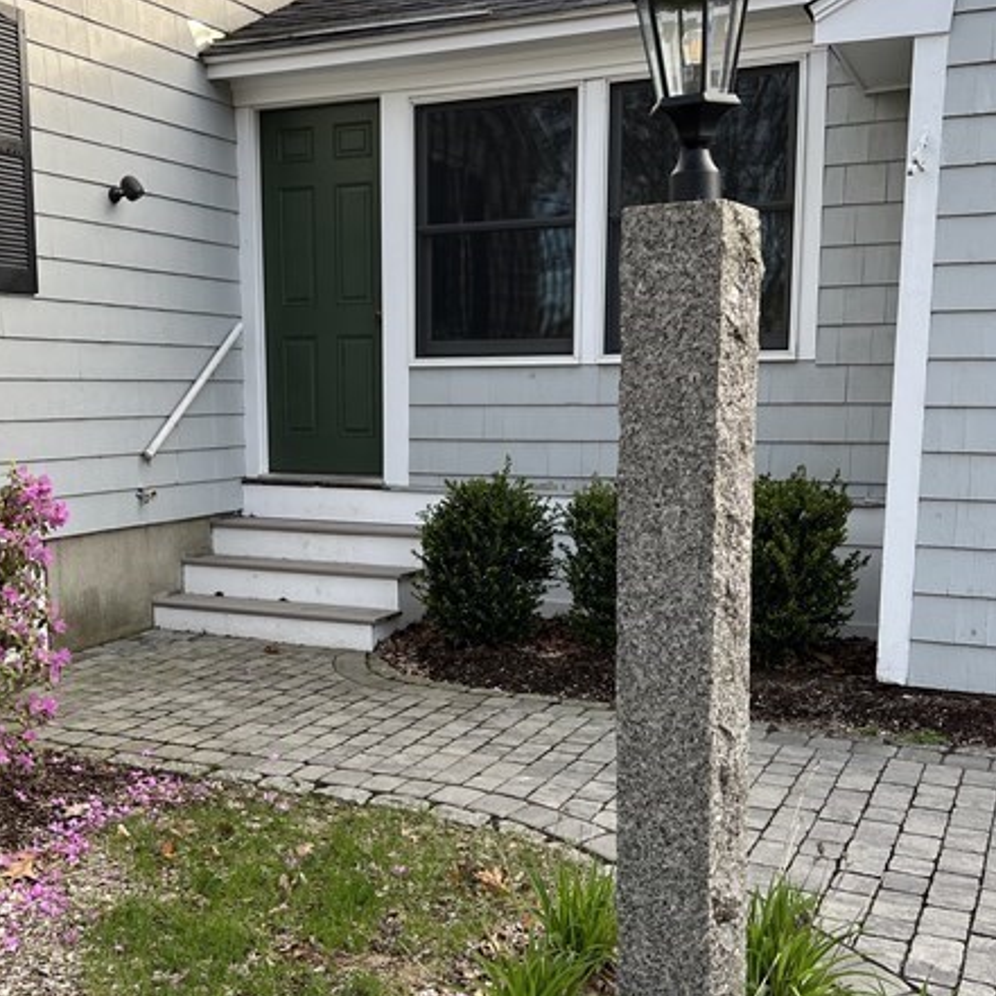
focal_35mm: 40
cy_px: 583
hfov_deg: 41.8
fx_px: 1302
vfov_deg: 41.7
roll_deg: -0.1
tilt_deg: -7.4
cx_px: 445
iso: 50
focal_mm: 5.7
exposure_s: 1/518
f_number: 1.5
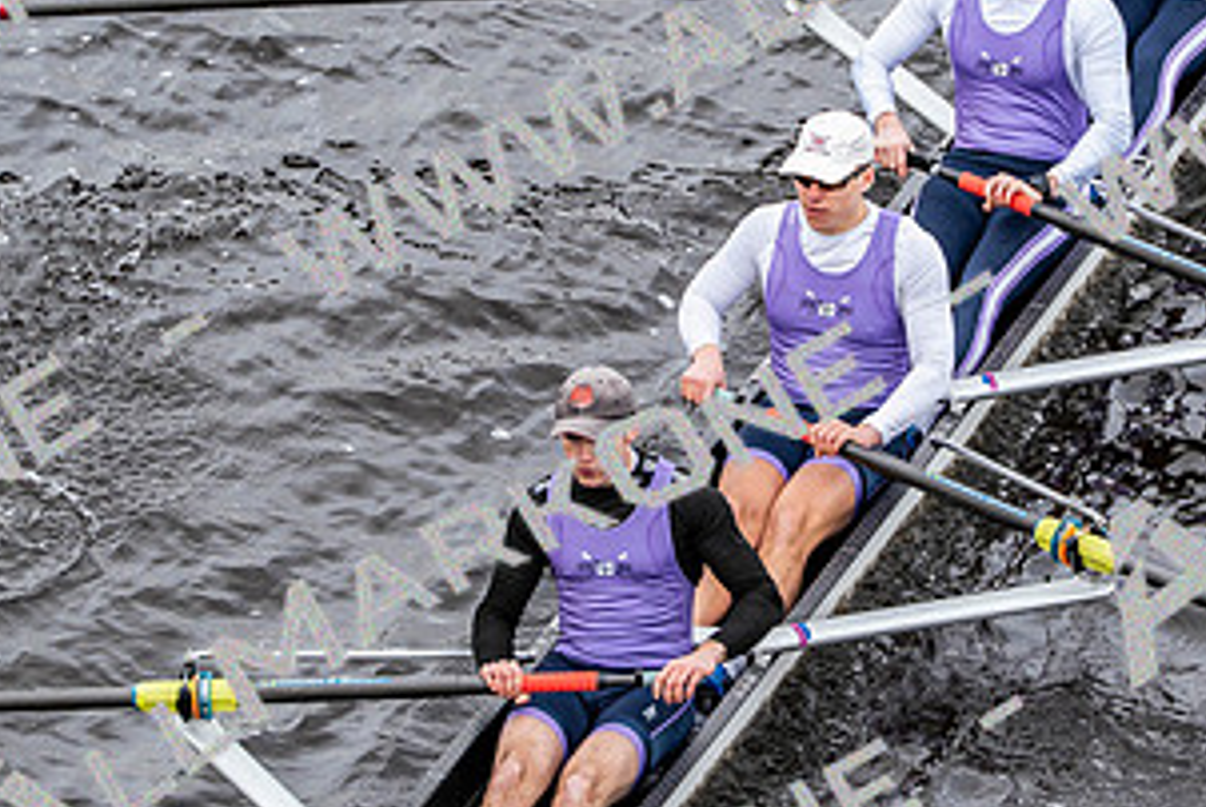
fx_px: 12876
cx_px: 767
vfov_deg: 3.6
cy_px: 310
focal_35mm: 384
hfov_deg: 5.4
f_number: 2.8
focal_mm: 200
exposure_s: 1/2000
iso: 400
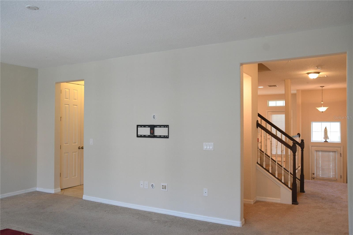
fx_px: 294
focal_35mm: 30
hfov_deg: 61.9
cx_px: 176
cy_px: 118
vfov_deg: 43.6
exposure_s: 1/60
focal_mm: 20
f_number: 5
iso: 1000
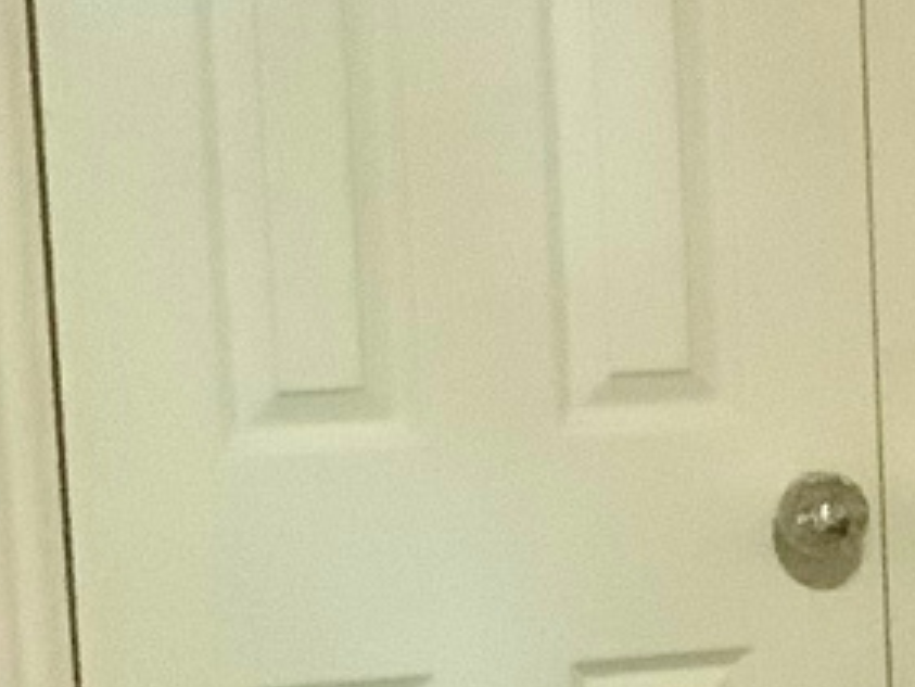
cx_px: 2084
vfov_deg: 7.0
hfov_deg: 8.6
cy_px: 788
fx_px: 5580
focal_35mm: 211
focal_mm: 3
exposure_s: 1/40
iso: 320
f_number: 1.8
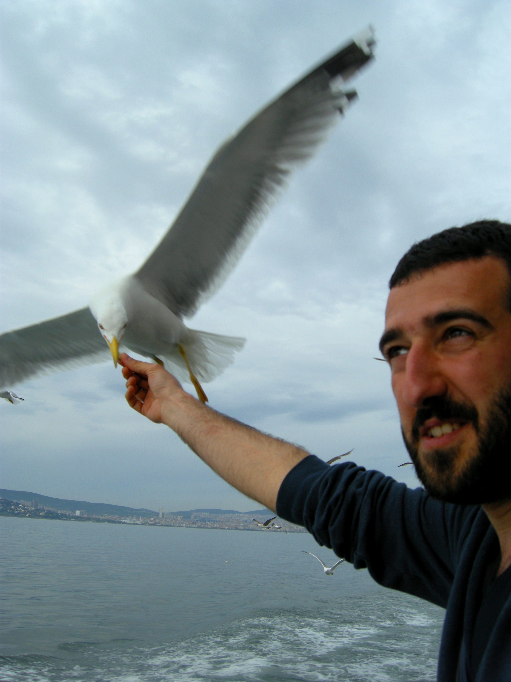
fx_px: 689
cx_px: 256
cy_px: 341
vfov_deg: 52.6
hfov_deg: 40.7
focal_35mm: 35
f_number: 4.8
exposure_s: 1/240
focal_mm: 7.5
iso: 64
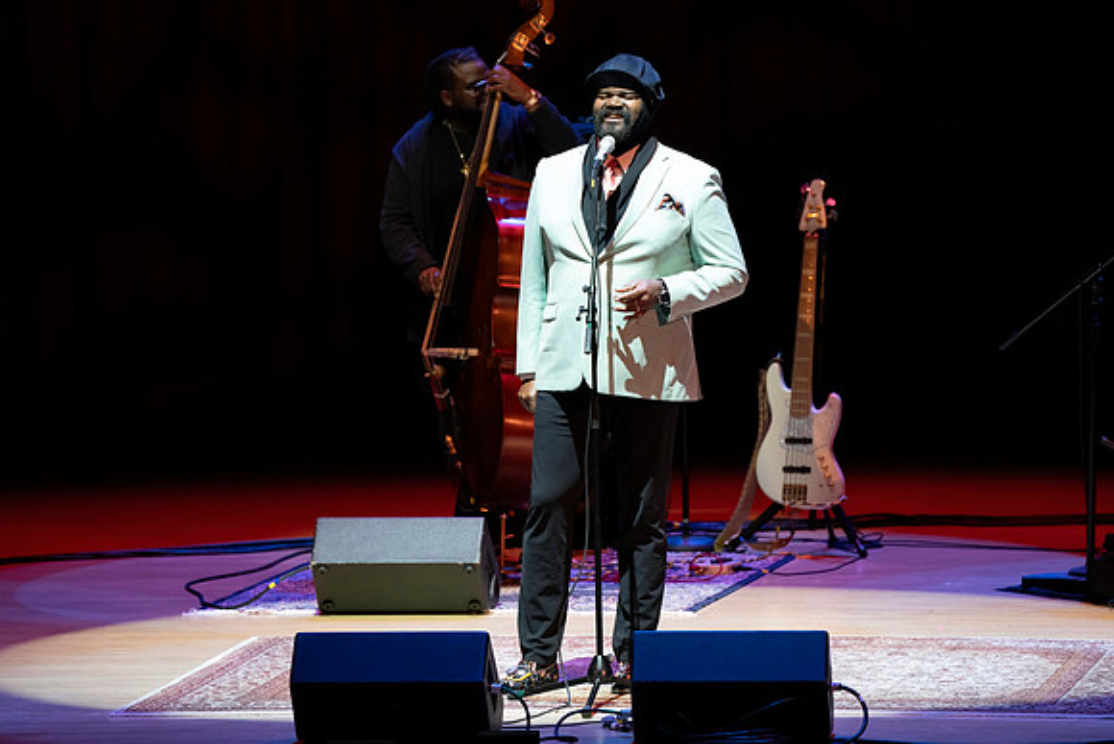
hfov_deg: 6.2
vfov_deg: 4.2
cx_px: 557
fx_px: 10214
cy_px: 372
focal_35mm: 330
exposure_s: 1/250
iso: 6400
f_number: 7.1
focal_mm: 330
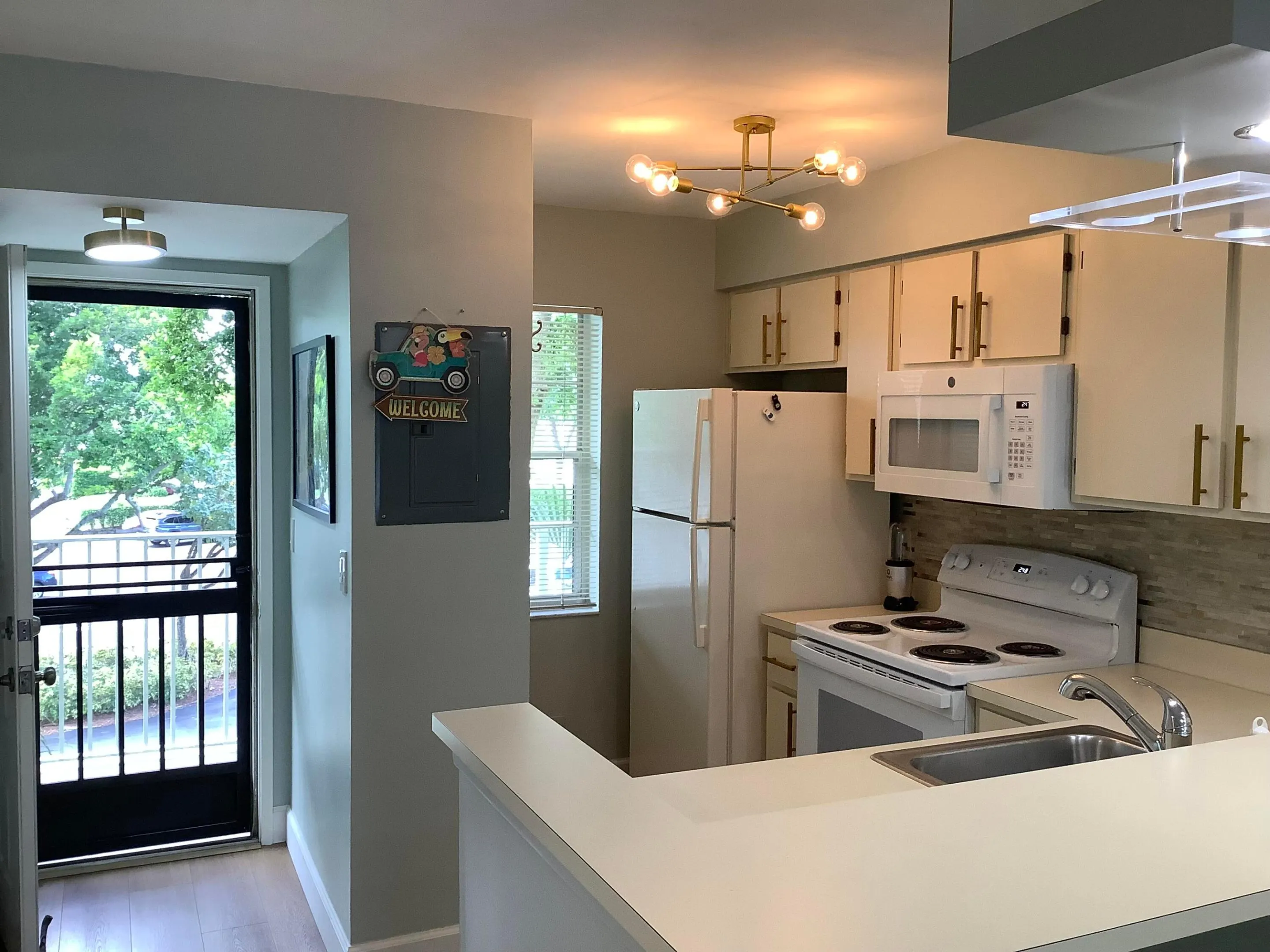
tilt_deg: -3.9
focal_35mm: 31
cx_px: 635
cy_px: 476
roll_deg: -1.5
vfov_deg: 45.4
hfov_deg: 58.4
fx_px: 1137
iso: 100
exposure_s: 1/60
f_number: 2.4
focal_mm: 3.3
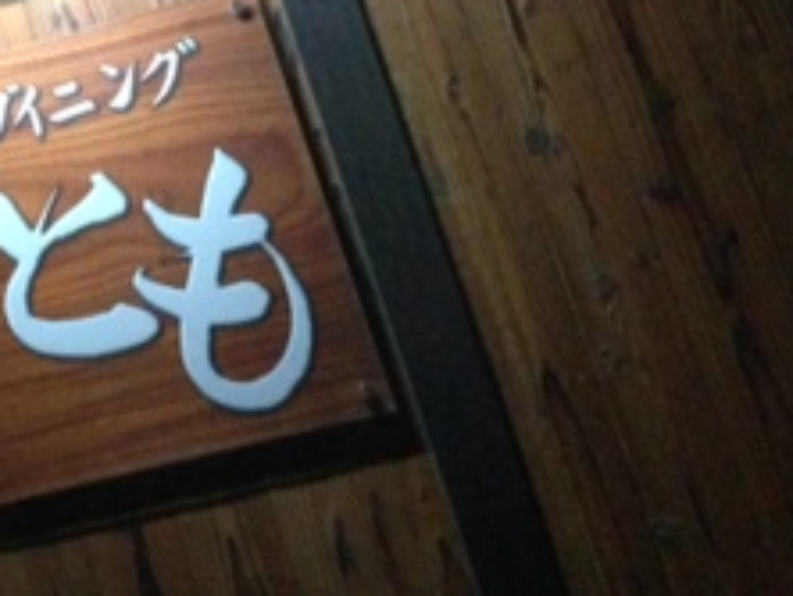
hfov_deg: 18.8
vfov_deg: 15.0
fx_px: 2179
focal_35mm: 95
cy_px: -157
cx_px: -307
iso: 800
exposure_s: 1/15
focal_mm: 4.13
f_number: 2.4
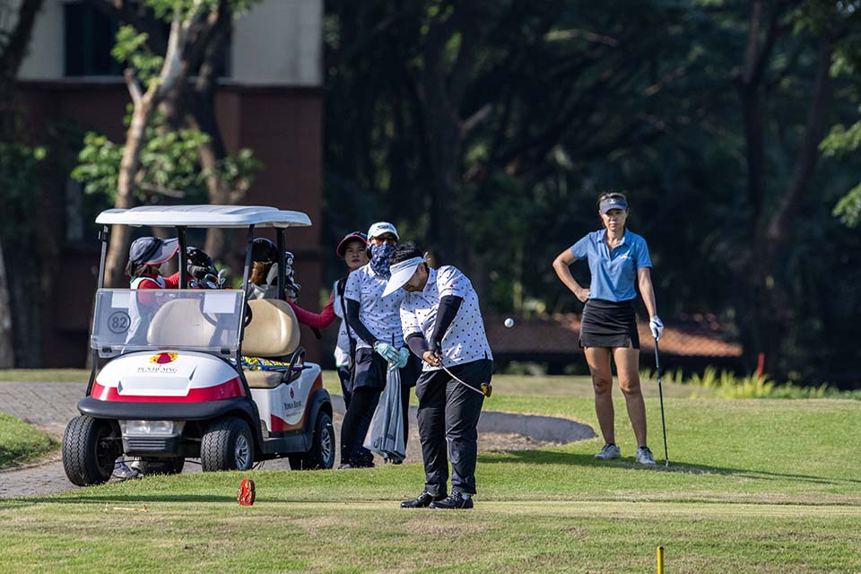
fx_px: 9566
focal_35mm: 400
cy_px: 287
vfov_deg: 3.4
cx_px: 430
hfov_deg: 5.2
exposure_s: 1/2000
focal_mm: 400
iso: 640
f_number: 5.6
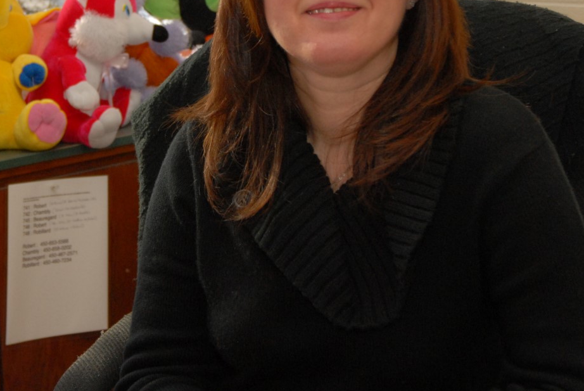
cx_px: 218
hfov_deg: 19.4
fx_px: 1705
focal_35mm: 105
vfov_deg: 13.0
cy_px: 51
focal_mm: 40
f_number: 5.6
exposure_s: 1/200
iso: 500
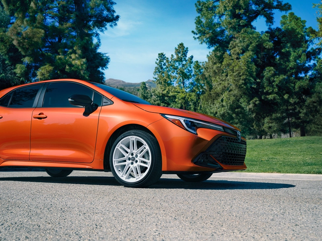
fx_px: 372
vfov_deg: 36.0
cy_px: 120
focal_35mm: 40
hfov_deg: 46.8
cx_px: 161
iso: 400
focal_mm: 50
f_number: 10
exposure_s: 1/500
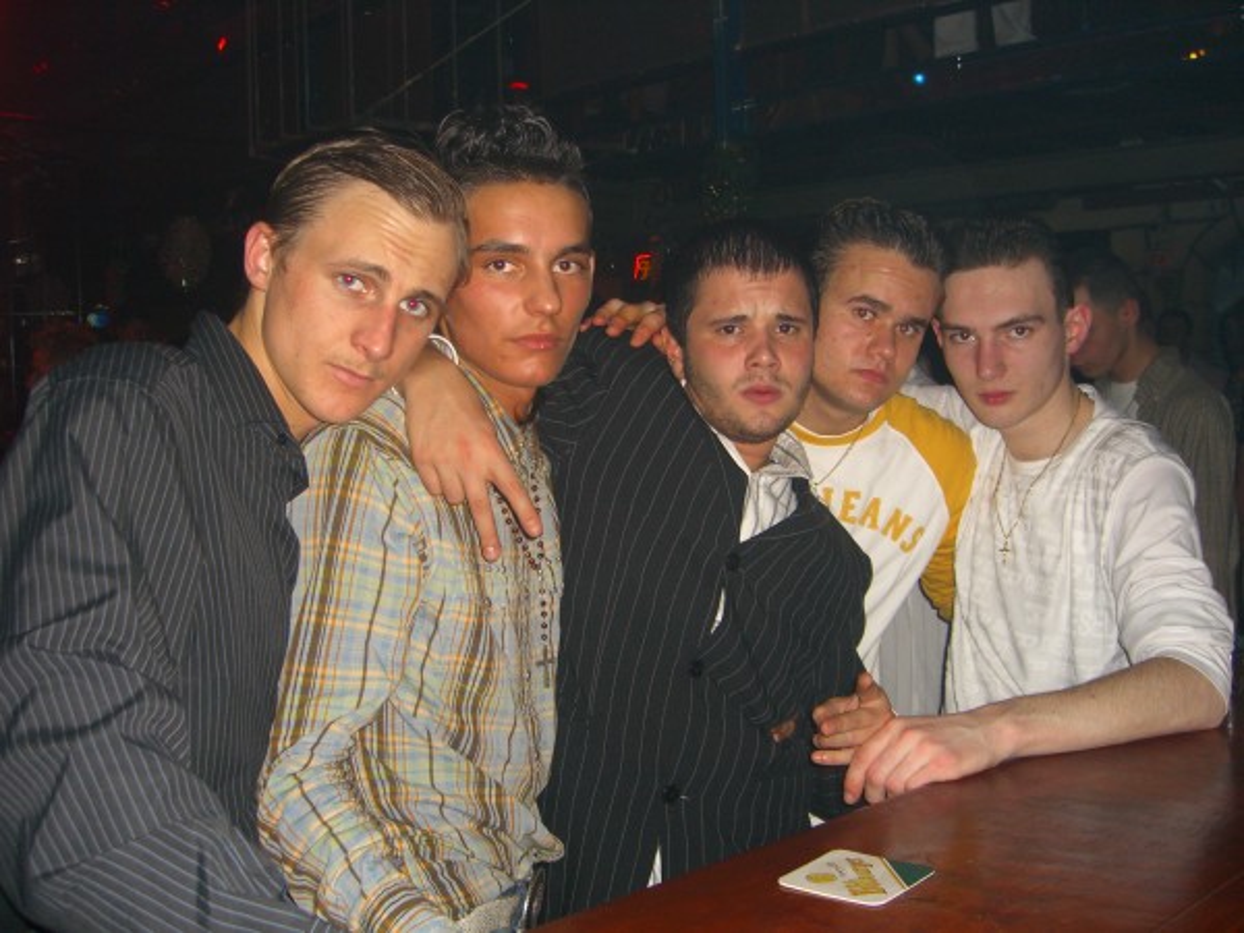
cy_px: 466
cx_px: 622
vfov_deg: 37.7
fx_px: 1366
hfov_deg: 49.0
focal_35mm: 38
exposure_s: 1/60
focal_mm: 7.9
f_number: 2.8
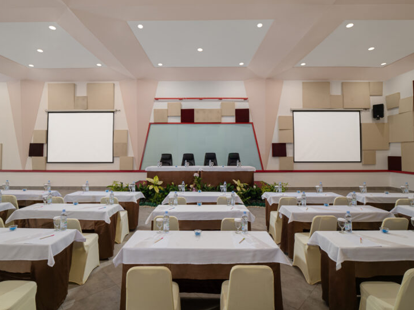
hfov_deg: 91.0
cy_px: 146
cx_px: 199
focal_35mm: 17
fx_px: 203
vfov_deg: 74.6
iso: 200
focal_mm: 8
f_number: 6.3
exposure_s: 1/2
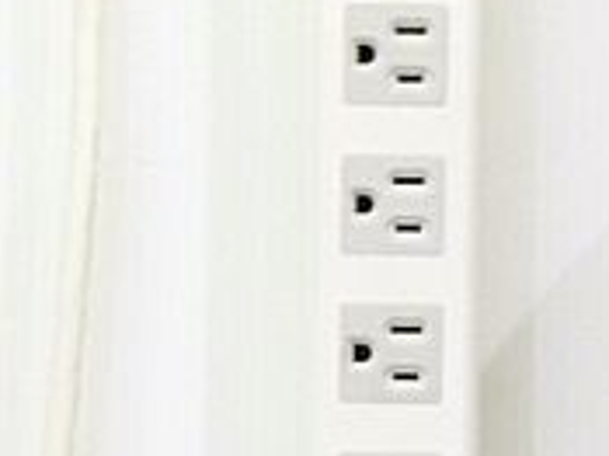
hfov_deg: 4.3
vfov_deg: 3.2
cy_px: 1152
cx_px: 73
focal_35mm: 461
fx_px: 8105
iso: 200
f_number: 4.8
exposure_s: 1/6
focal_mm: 15
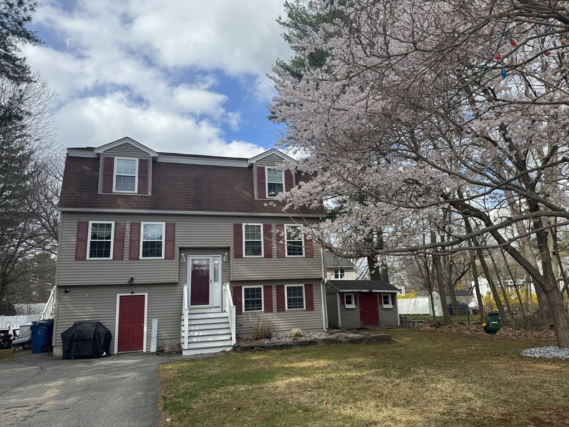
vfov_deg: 56.8
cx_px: 284
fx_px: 394
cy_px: 214
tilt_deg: +12.6
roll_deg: +2.6
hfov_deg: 71.6
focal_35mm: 24
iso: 80
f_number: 1.78
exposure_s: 1/2252
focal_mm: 6.76
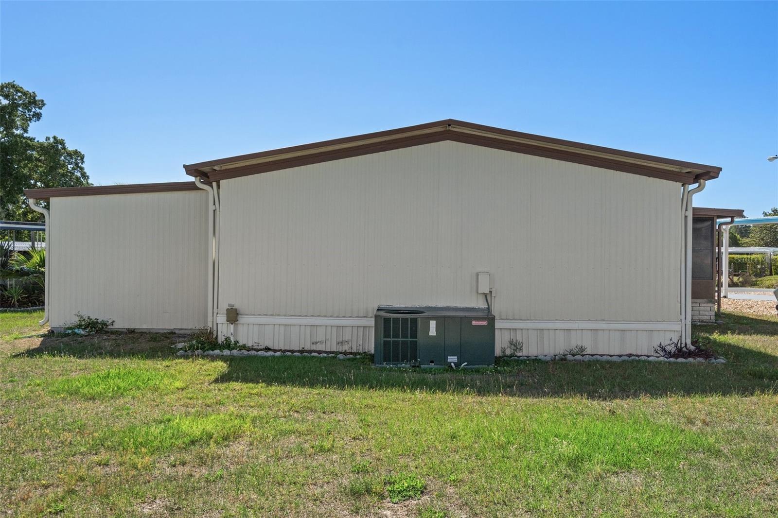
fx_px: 627
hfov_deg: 63.7
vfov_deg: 44.9
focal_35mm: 29
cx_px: 389
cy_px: 259
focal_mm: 29
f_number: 8
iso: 400
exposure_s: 1/500
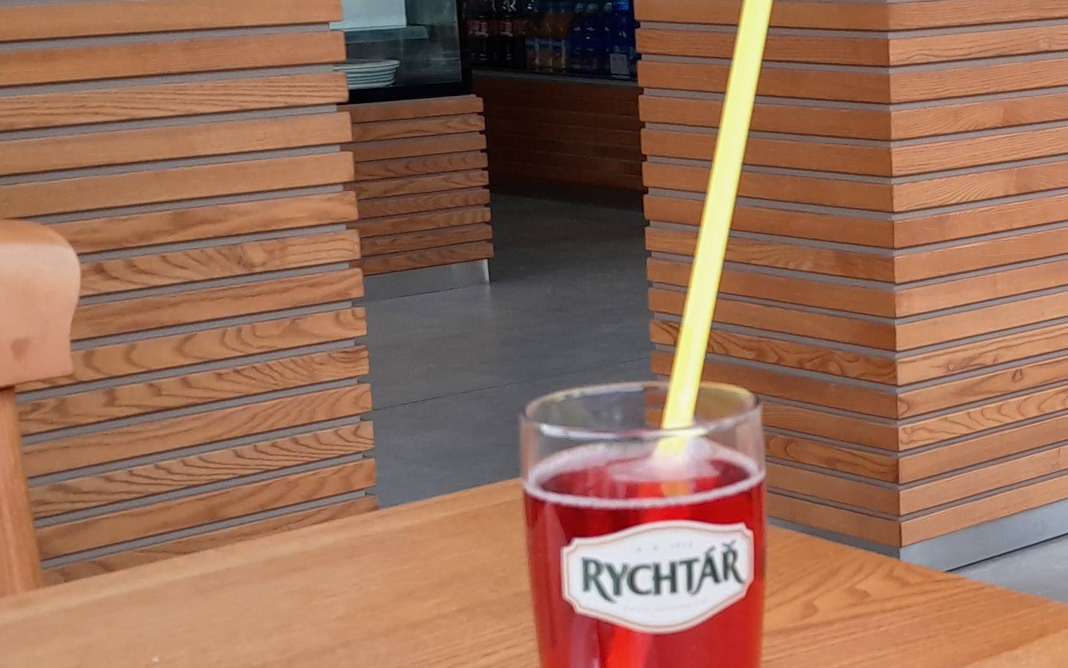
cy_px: 400
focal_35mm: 77
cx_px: 940
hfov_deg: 26.0
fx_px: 2241
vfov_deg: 16.9
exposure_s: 1/100
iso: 64
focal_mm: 4
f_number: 1.8
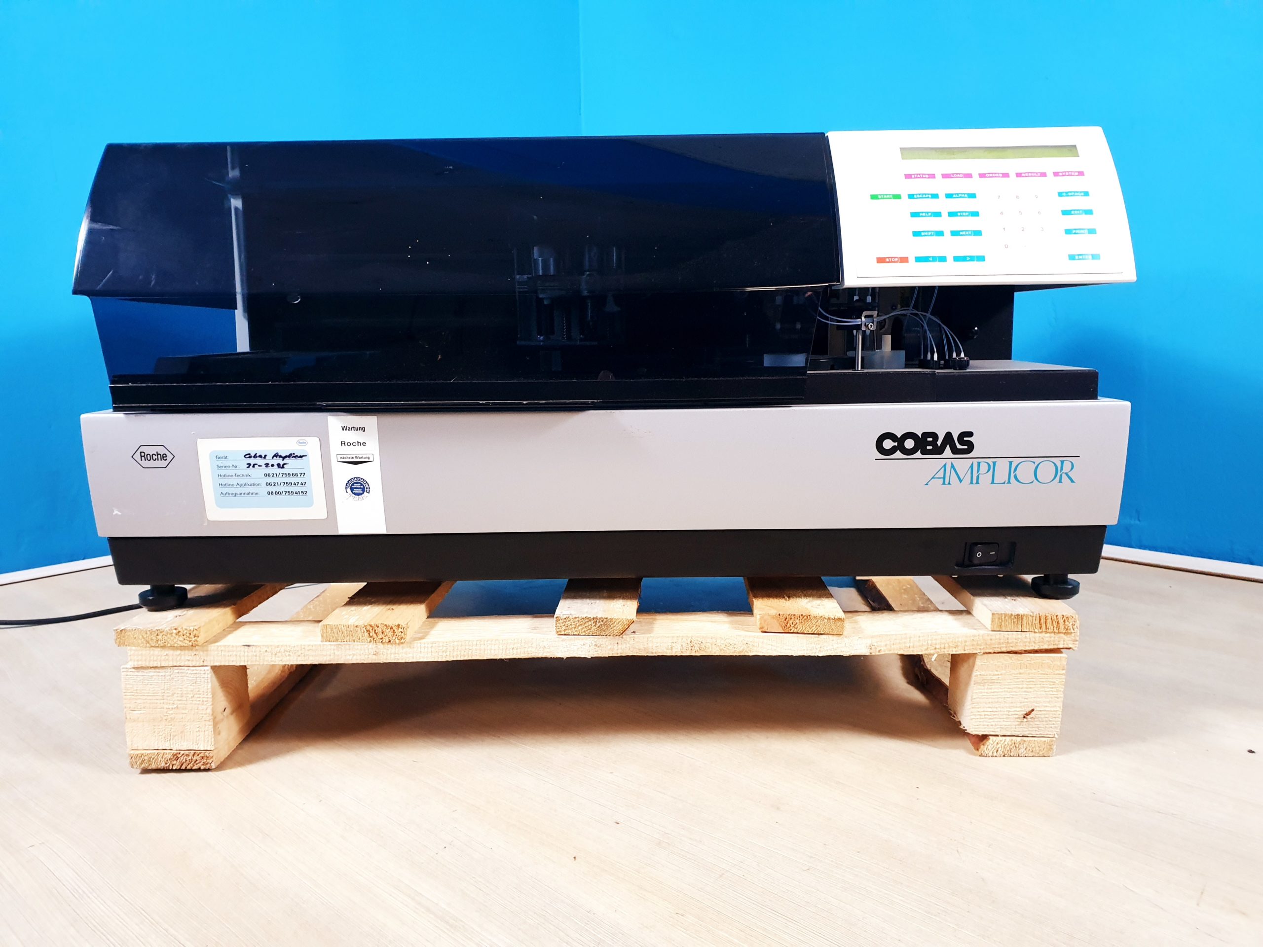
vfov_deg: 53.1
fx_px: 949
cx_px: 632
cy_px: 474
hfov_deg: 67.3
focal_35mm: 26
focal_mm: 4.3
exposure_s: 1/50
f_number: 2.4
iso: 320
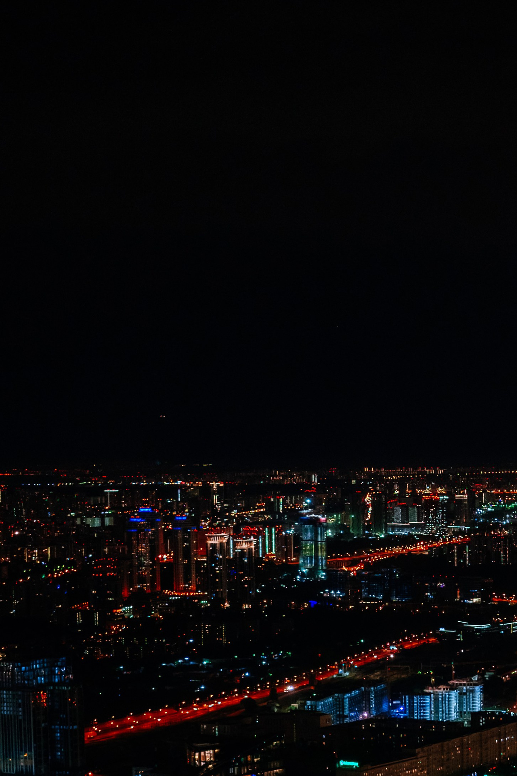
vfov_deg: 21.1
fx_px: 2025
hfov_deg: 14.4
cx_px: 446
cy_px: 720
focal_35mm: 94
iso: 400
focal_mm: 33
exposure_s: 1/30
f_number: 1.4
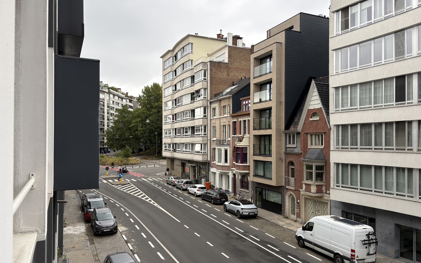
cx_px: 213
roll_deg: +0.4
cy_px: 137
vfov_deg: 44.5
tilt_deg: +0.5
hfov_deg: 66.5
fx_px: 321
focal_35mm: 28
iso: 50
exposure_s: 1/230
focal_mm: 5.96
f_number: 1.6
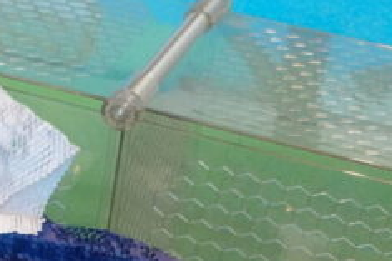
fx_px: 1882
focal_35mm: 173
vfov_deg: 7.9
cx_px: -508
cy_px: -15
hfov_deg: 10.4
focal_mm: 12.63
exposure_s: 1/250
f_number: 2.8
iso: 3200
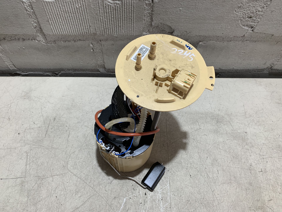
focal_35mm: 26
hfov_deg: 67.3
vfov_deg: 53.1
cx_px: 141
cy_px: 106
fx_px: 212
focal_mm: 4.25
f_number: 1.8
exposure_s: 1/100
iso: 64
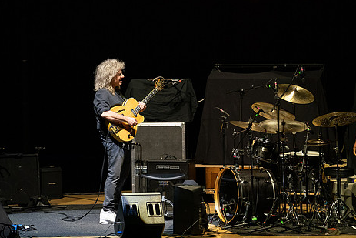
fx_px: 3205
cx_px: 117
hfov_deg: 6.4
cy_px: 68
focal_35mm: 324
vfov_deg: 4.2
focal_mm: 200
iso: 2500
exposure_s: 1/250
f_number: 4.5
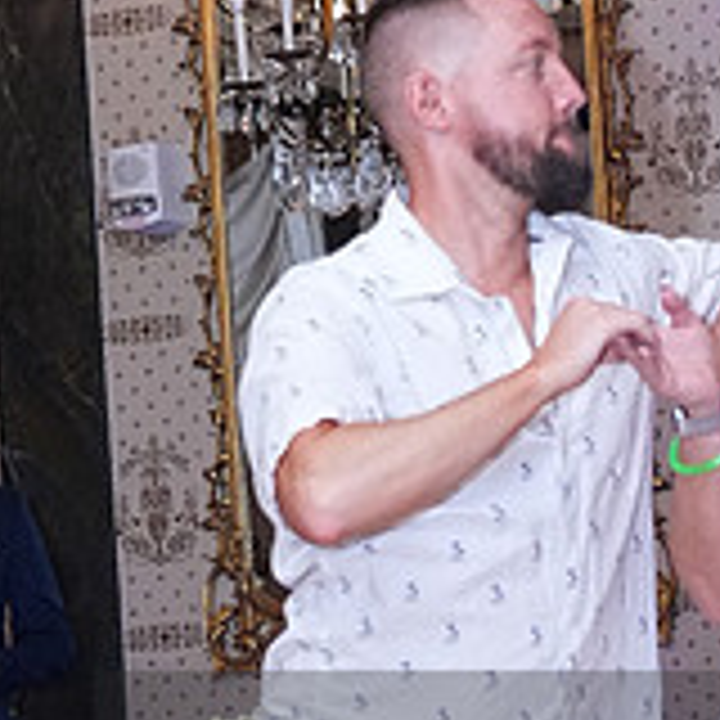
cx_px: 718
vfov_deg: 8.5
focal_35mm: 204
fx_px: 4801
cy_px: 824
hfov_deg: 8.5
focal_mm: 44
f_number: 4
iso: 5000
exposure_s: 1/200
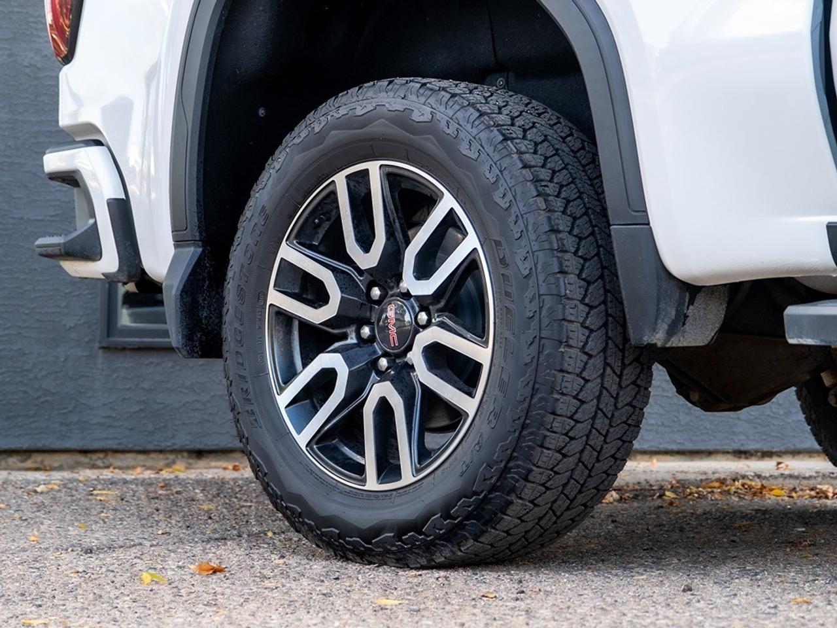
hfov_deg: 23.1
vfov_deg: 17.4
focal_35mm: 85
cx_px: 377
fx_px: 2045
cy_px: 158
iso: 320
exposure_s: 1/160
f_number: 4
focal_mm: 48
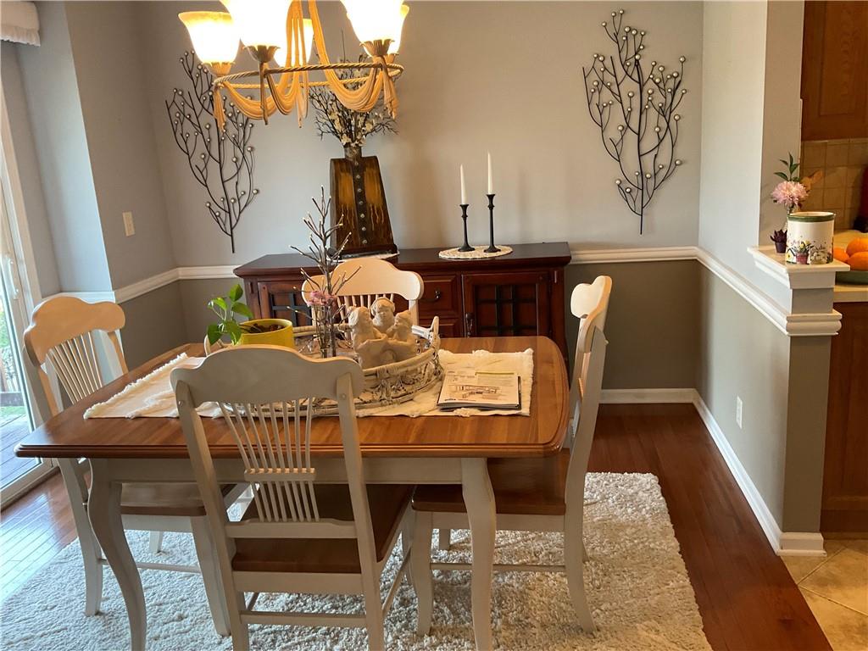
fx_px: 727
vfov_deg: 48.2
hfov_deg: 61.7
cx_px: 434
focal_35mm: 29
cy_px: 326
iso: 125
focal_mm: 3
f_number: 1.8
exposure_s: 1/60
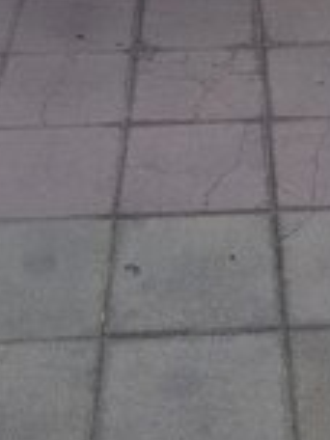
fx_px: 1080
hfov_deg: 17.2
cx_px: 261
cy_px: -104
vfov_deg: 21.2
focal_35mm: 85
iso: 40
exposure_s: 1/586
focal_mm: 4.2
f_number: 1.7
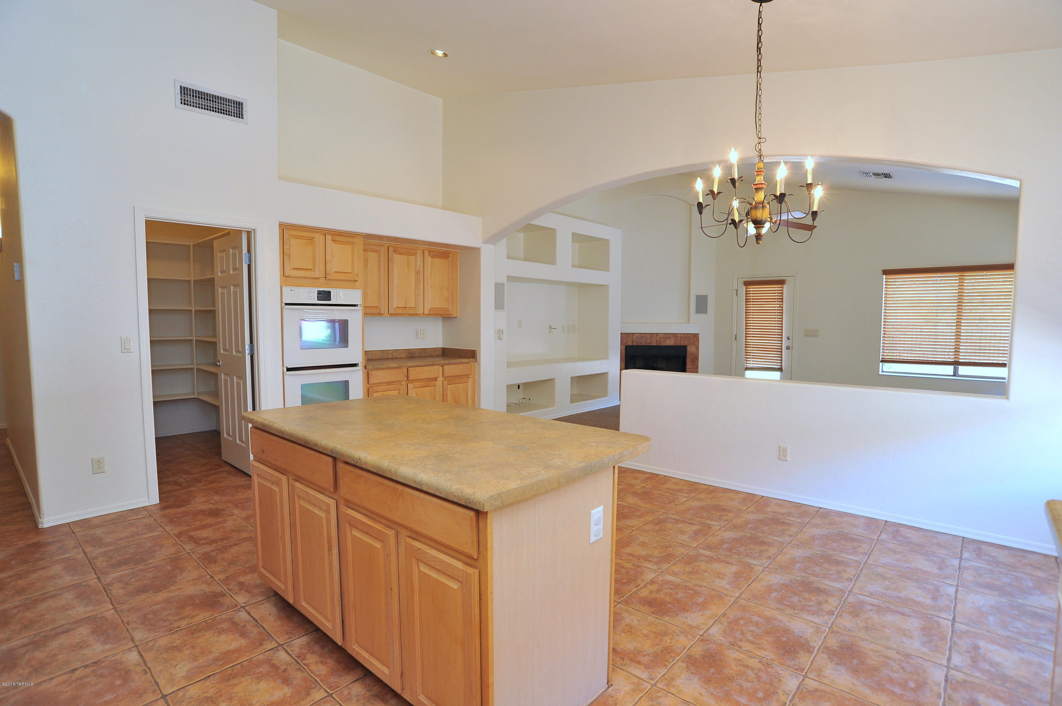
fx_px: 531
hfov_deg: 90.0
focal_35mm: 18
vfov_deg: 67.3
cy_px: 353
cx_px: 531
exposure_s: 1/30
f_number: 7.1
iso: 1000
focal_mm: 18
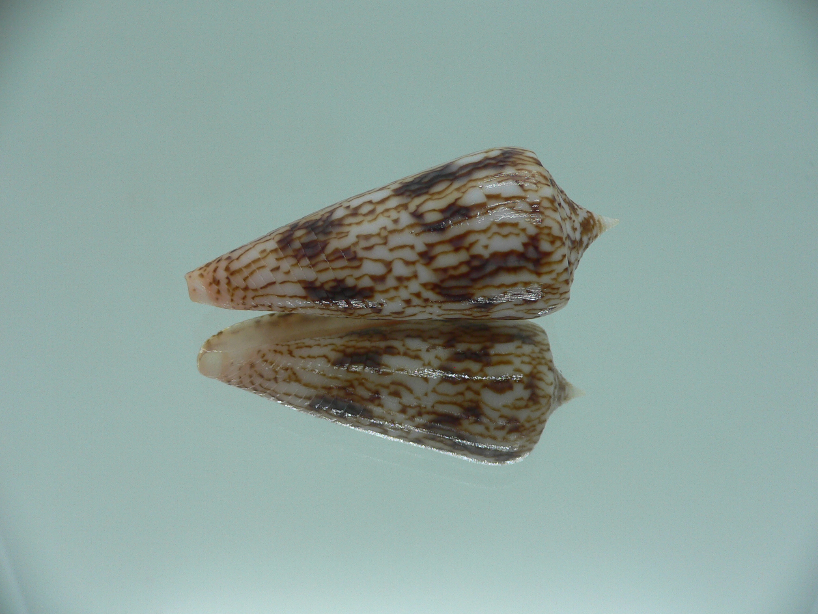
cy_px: 307
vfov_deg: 40.7
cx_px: 409
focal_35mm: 35
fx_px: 827
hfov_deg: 52.6
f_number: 2.8
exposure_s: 1/60
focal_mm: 4.6
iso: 80
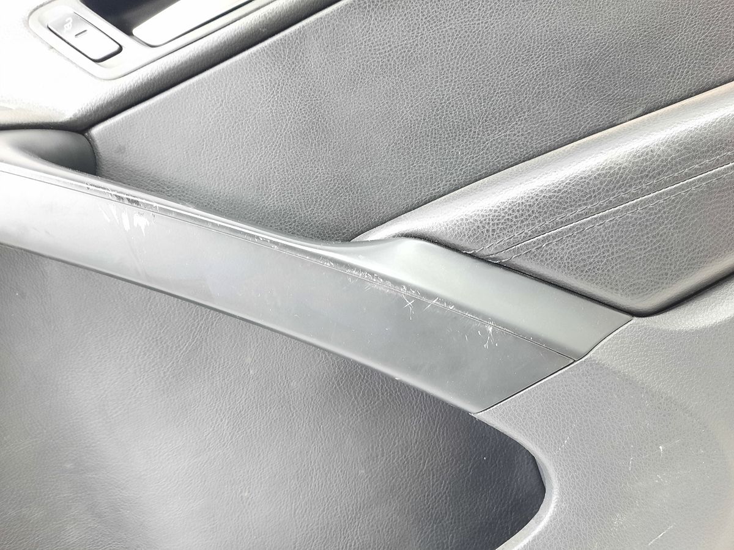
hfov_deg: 69.4
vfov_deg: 54.9
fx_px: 530
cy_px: 275
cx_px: 367
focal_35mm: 25
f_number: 2
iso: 320
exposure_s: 1/25
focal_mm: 4.6
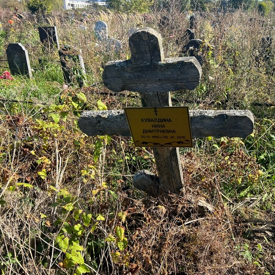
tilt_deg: -25.2
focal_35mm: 31
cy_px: 137
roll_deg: +0.6
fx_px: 279
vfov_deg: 52.5
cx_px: 165
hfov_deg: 52.2
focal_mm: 5.7
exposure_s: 1/1531
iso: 50
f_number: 1.5
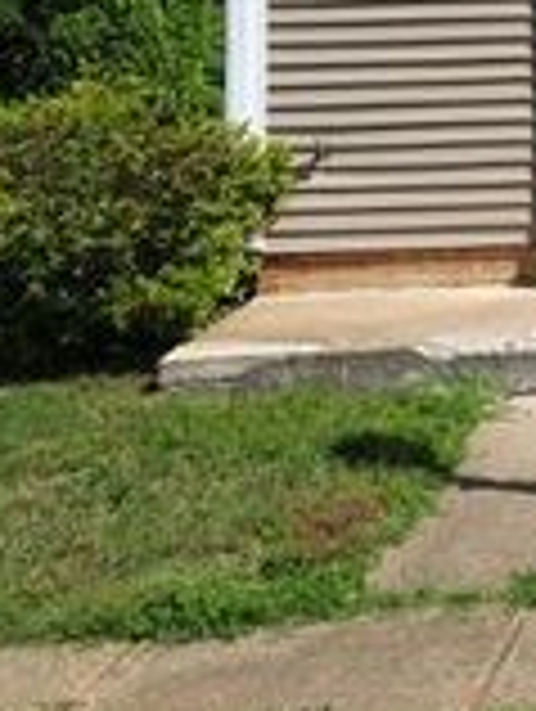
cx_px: 937
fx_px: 1997
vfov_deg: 19.1
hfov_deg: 13.8
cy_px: -142
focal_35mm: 97
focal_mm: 6.4
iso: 12
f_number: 1.8
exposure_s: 1/684
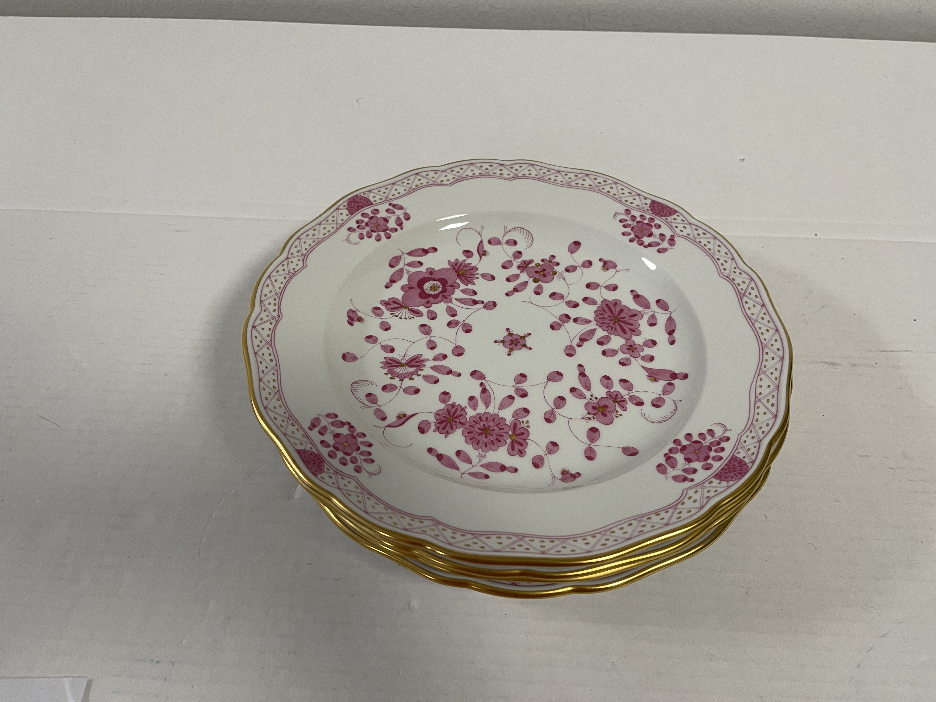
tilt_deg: -50.4
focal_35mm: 25
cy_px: 351
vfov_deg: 54.9
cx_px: 468
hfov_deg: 69.4
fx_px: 676
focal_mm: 5.1
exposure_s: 1/50
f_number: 1.6
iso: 64
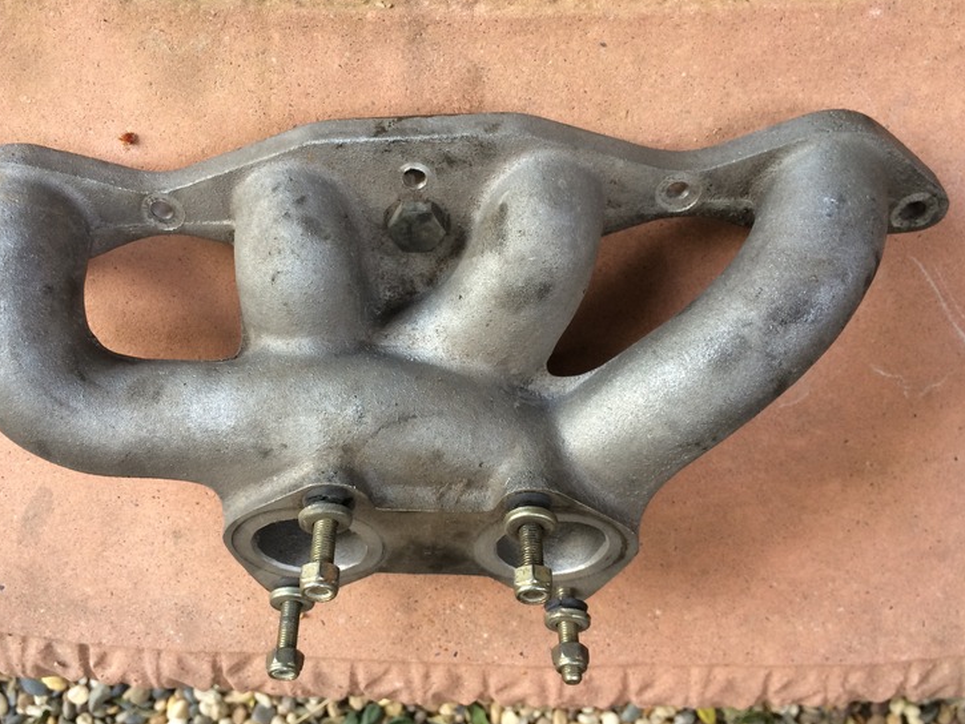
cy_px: 359
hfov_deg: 56.7
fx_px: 892
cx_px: 435
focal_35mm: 32
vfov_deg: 44.2
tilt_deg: -73.7
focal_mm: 4.15
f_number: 2.2
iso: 40
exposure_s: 1/40
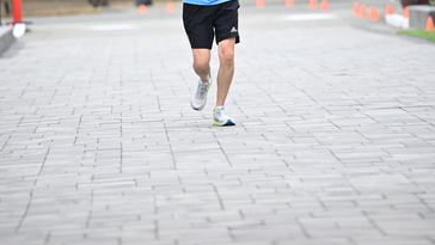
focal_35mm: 277
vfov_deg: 4.4
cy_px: -6
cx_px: 217
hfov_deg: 7.8
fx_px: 3196
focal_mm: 175
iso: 640
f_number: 2.8
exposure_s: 1/1600
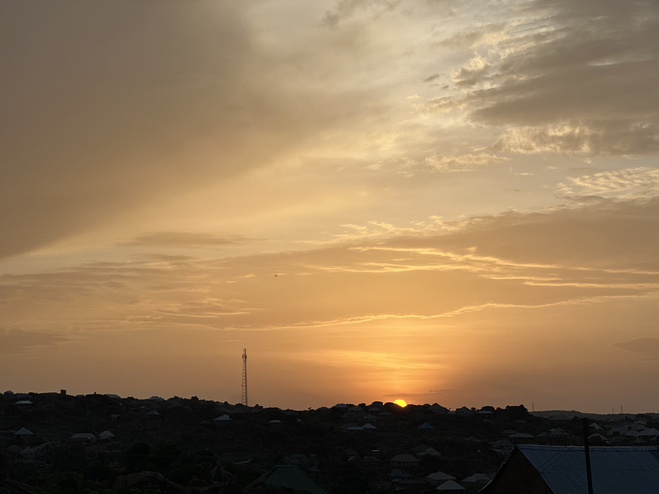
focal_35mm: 77
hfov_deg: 25.3
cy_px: 247
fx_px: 1466
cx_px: 330
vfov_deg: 19.1
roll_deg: +0.8
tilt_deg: +7.5
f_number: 2.8
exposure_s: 1/438
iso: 32
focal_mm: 9
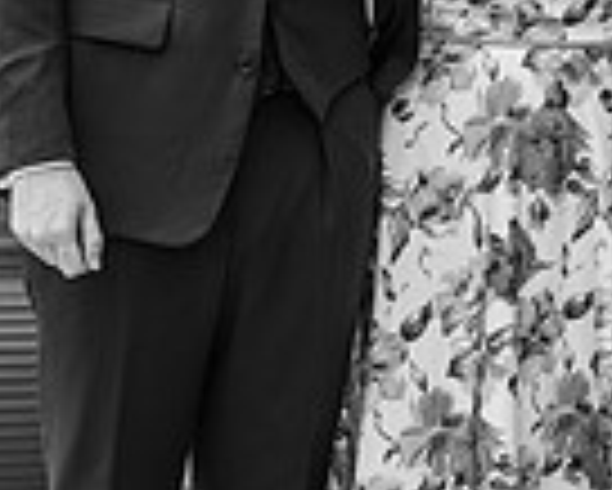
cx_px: 515
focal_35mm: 263
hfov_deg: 7.3
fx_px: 4767
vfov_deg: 5.9
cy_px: 247
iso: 100
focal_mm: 85
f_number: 3.2
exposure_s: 1/400
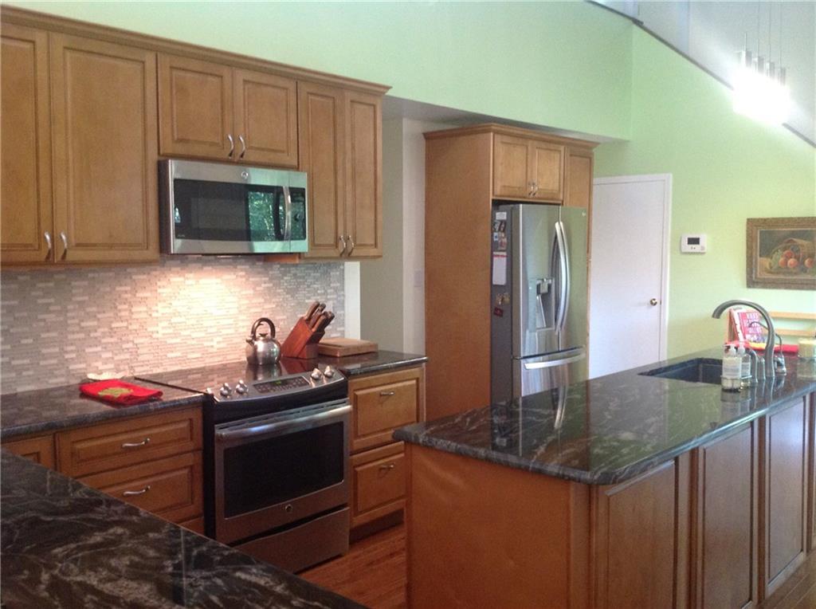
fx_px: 824
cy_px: 304
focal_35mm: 35
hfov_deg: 52.7
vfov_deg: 40.6
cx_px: 408
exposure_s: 1/15
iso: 320
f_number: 2.4
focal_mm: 4.28
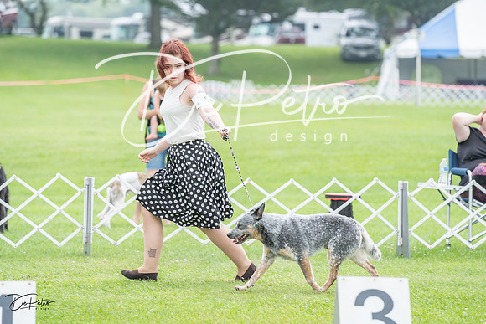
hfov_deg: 11.8
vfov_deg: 7.9
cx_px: 243
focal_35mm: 174
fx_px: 2349
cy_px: 162
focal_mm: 174
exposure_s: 1/400
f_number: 4.5
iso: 400
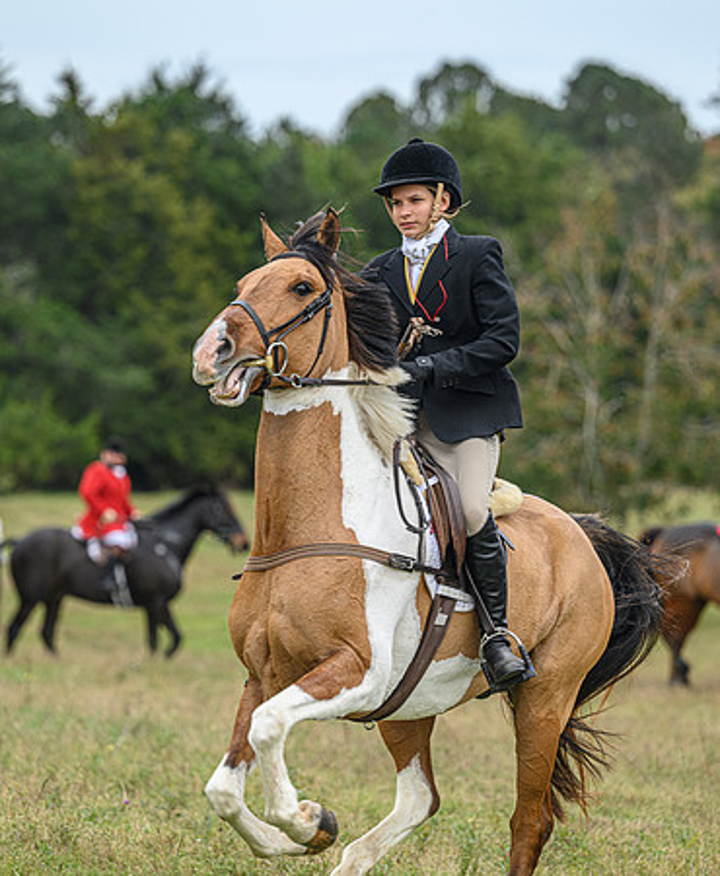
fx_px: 5290
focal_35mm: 202
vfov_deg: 9.5
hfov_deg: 7.8
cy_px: 438
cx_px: 349
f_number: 3.2
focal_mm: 145
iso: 500
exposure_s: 1/640
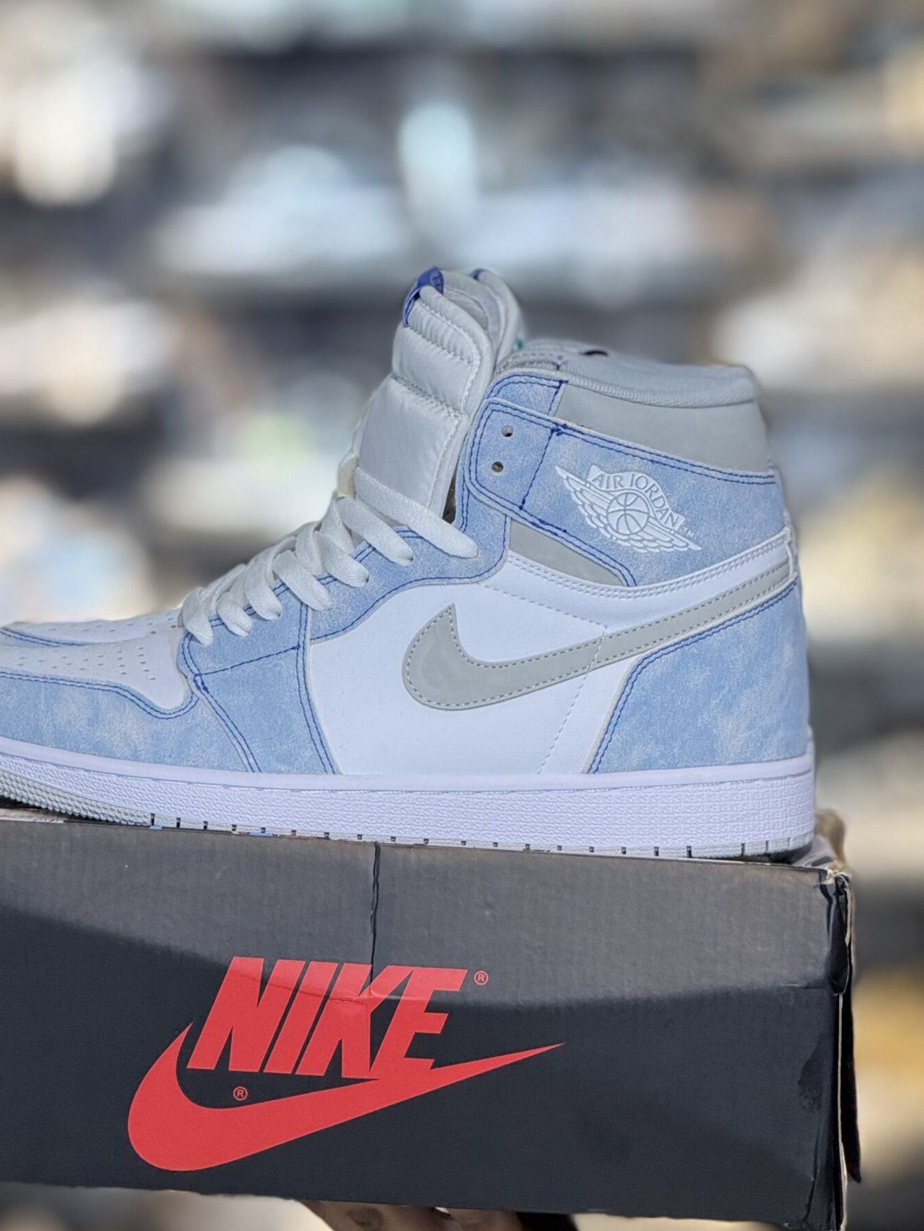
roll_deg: +0.2
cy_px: 702
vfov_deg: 11.5
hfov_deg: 8.6
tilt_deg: -1.8
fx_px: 6120
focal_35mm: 172
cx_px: 395
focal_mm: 15.66
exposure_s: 1/100
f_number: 2.8
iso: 160
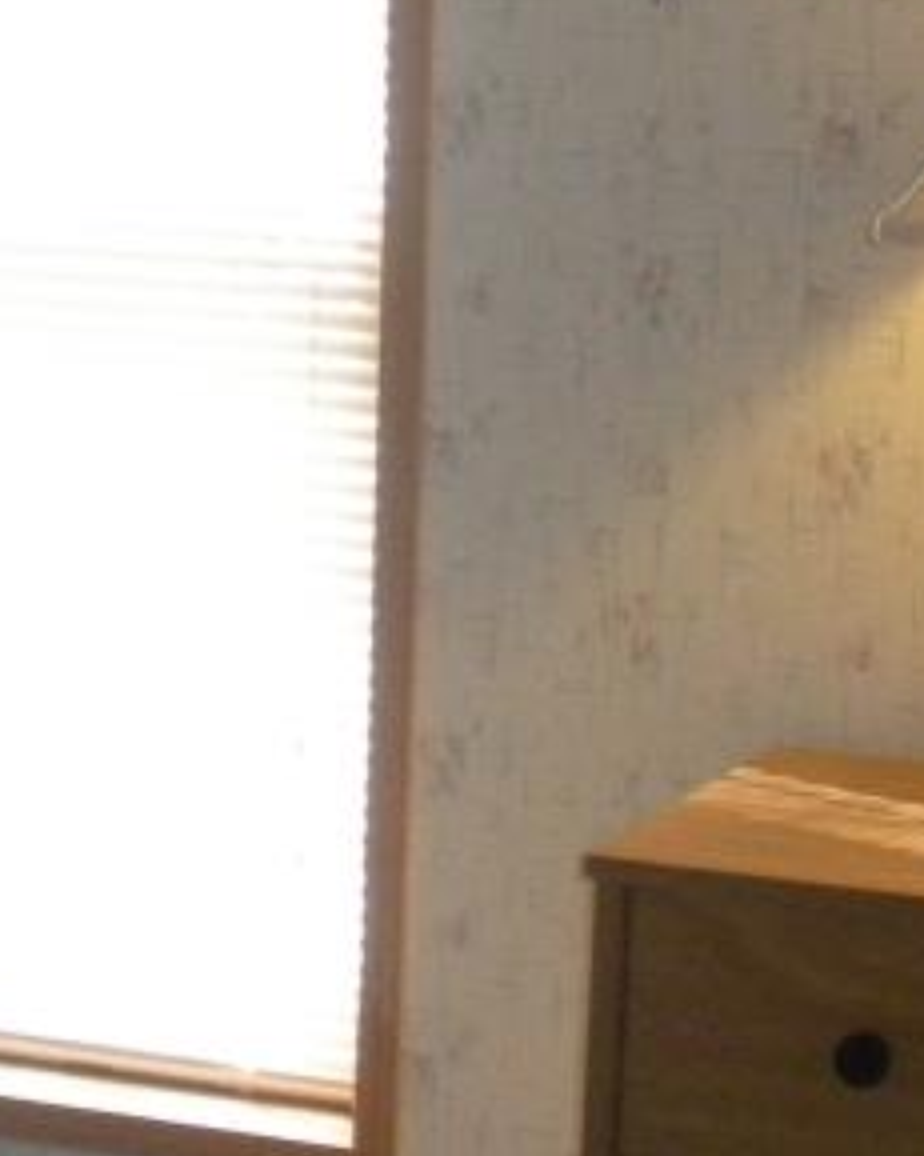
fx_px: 4138
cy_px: 268
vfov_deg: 15.8
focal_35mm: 121
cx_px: -432
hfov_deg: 12.2
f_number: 3.5
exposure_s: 1/71.3
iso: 400
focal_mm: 6.3
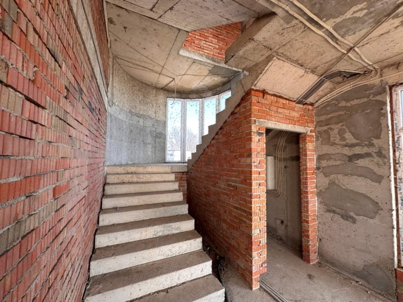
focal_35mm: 14
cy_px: 151
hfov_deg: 102.1
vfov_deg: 85.7
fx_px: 163
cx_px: 202
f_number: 2.2
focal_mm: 2.22
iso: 50
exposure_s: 1/99
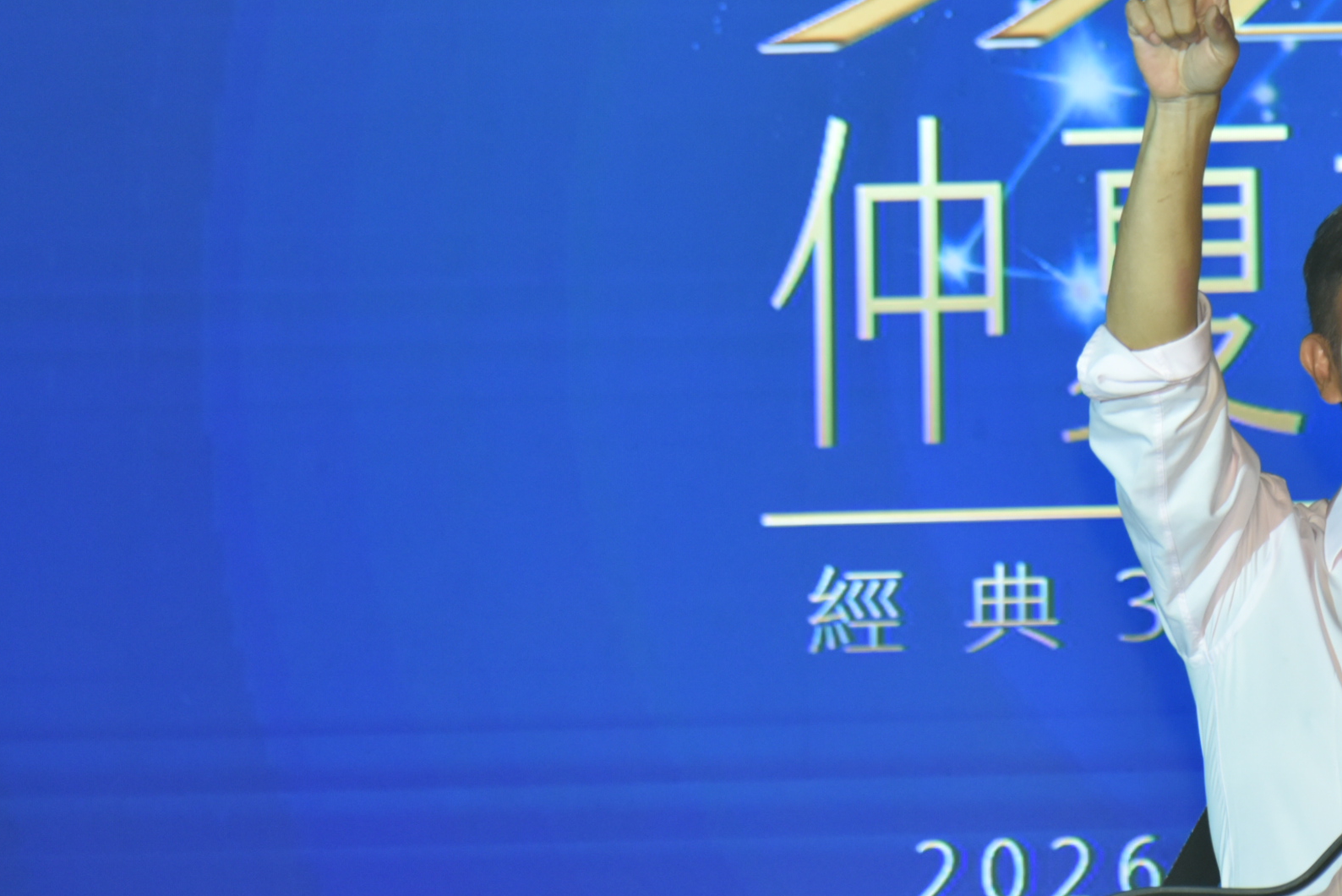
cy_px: 241
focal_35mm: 278
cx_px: 1448
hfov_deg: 7.4
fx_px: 10366
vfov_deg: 4.9
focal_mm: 120
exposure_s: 1/100
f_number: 5.6
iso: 1000
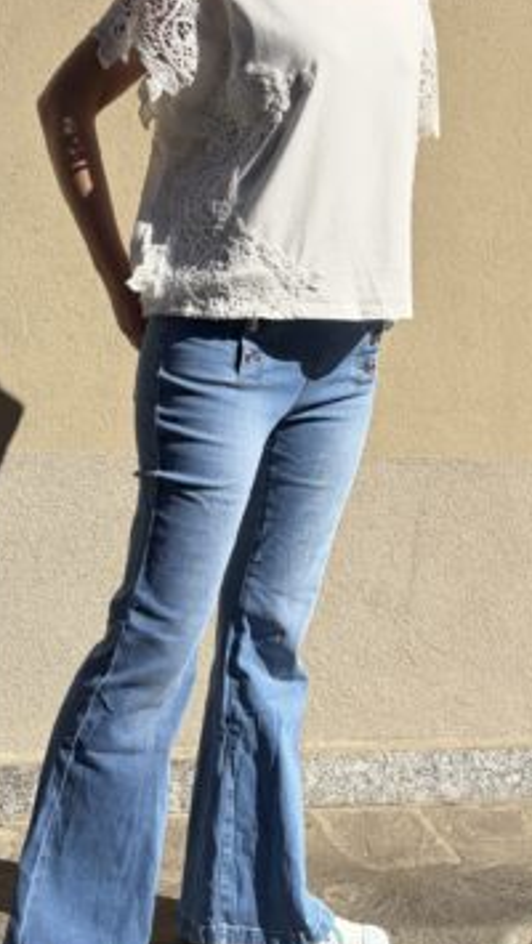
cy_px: 390
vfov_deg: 44.4
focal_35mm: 46
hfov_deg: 25.9
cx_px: 331
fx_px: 1152
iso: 50
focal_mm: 5.96
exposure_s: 1/4950
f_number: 1.6
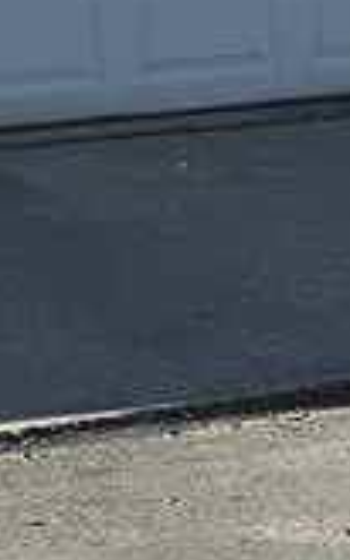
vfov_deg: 11.0
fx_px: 2887
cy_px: 31
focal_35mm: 189
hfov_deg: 6.9
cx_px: 350
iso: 10
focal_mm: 6.3
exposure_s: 1/777
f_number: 1.7
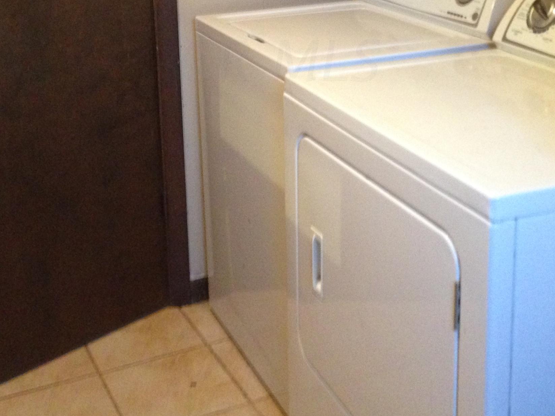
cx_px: 279
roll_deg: +1.6
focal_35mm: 60
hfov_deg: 32.2
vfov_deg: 23.9
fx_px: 962
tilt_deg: -14.1
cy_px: 60
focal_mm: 4.12
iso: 400
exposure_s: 1/17
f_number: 2.4
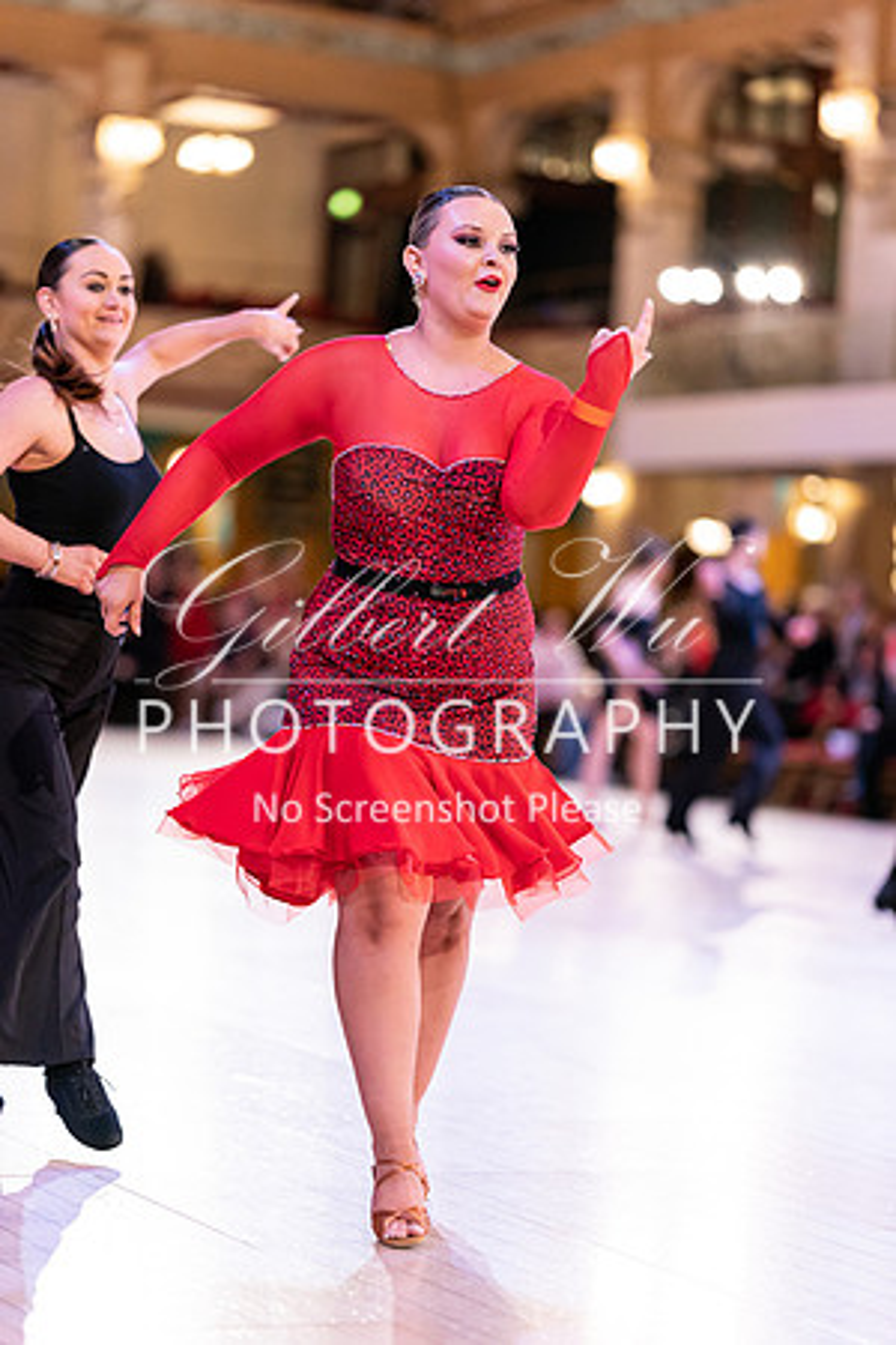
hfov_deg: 16.1
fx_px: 3173
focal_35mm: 85
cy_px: 672
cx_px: 448
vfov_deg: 23.9
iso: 2500
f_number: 1.4
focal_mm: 85
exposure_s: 1/1000
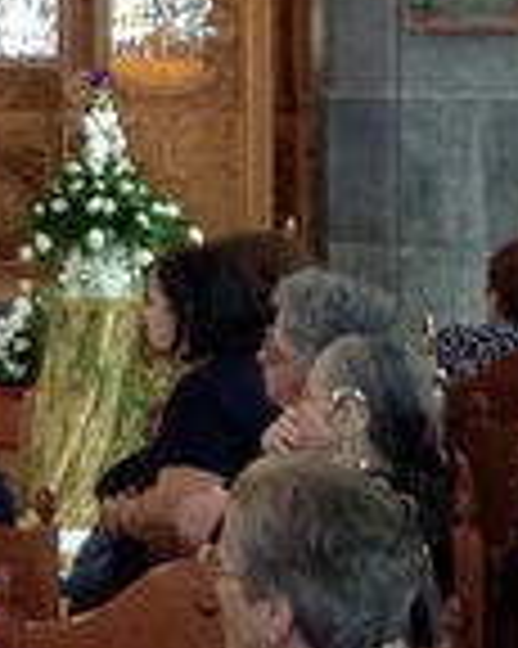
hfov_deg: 8.5
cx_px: -824
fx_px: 3089
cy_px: -86
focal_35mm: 161
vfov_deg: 11.8
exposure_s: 1/24
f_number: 2.4
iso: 160
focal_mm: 3.3
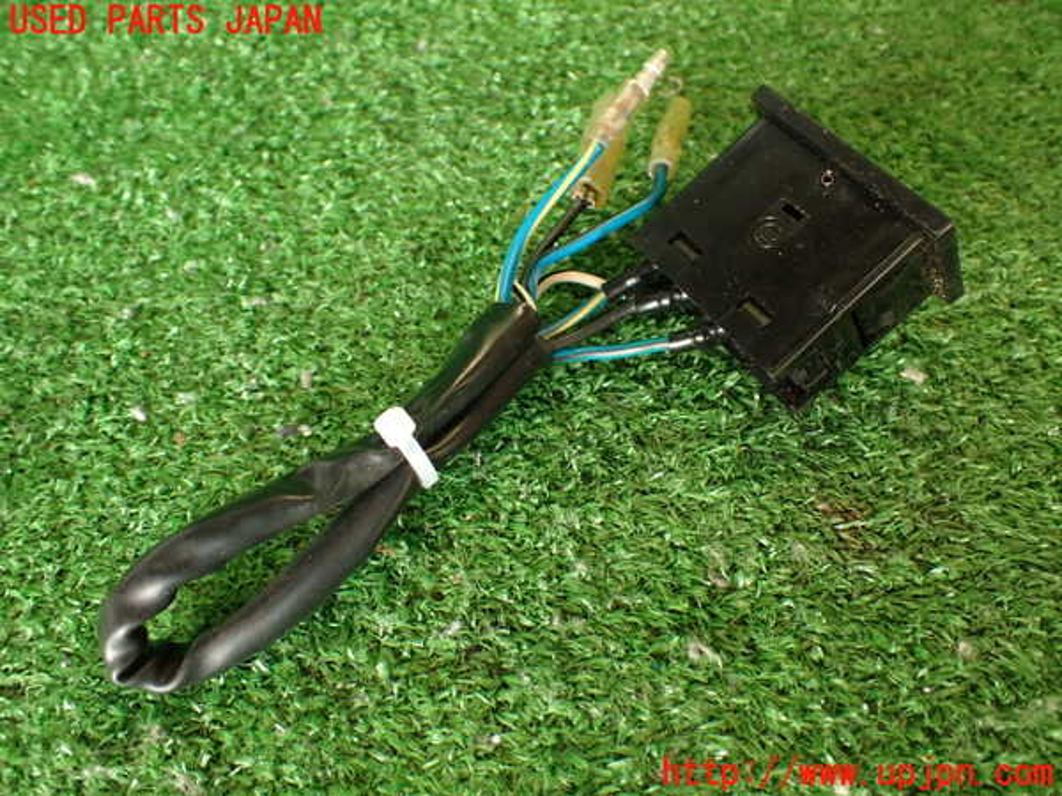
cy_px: 398
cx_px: 531
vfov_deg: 44.2
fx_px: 982
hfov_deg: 56.8
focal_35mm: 32
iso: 200
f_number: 2.4
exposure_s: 1/50
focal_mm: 5.79
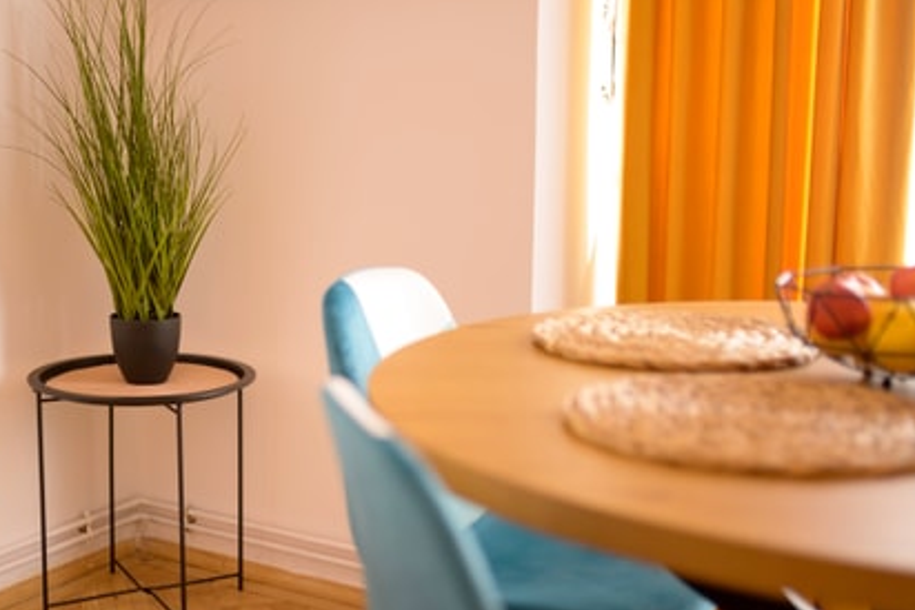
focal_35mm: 52
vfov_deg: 26.0
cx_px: 279
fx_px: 1322
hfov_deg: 37.6
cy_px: 311
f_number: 1.4
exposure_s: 1/250
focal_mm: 35
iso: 250
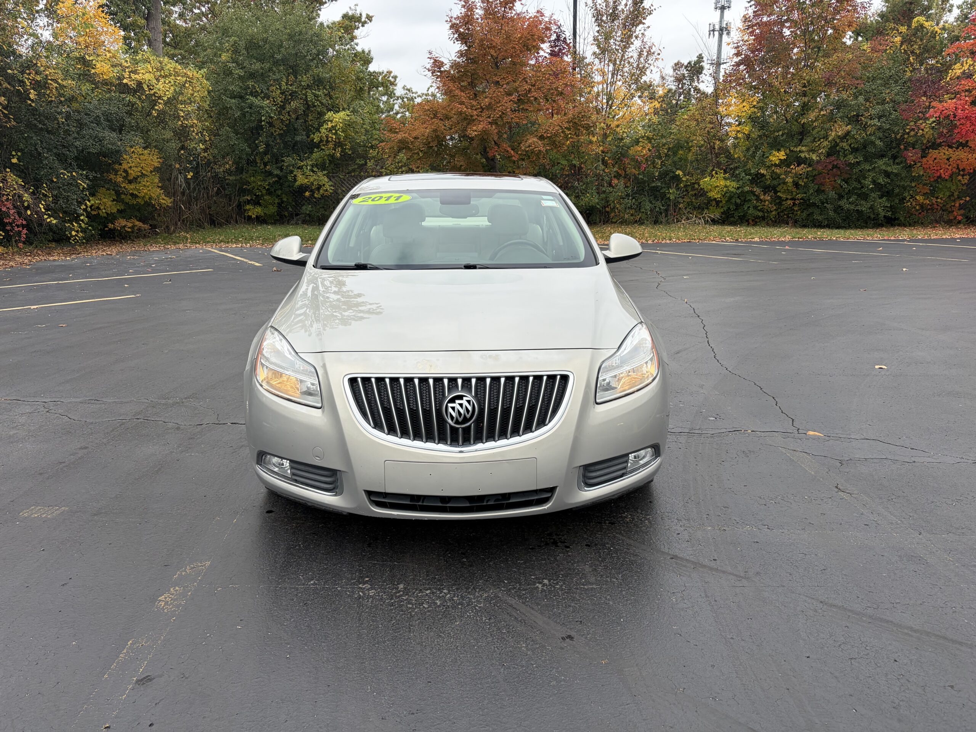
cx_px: 488
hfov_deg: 67.3
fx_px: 733
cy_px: 366
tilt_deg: -11.2
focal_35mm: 26
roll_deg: +0.5
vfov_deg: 53.1
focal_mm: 5.96
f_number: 1.6
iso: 50
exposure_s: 1/1799
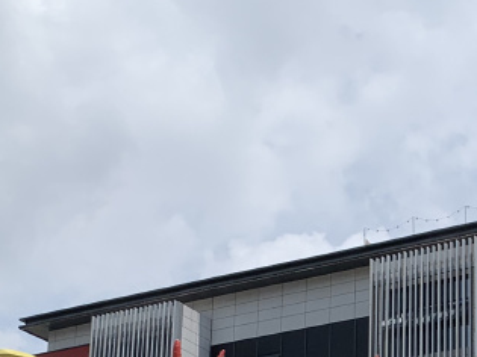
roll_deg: +0.5
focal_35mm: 99
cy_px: 480
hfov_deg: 19.3
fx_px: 1364
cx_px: 480
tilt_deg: +17.8
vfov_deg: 14.3
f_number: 1.8
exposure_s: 1/4673
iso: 25
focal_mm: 4.25
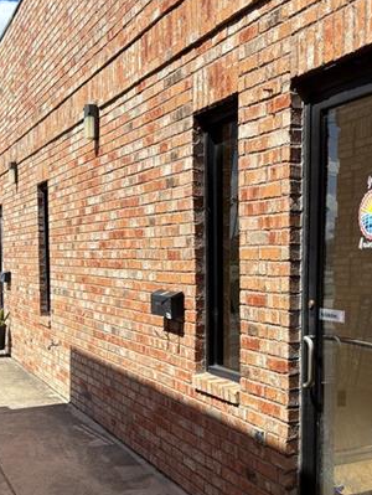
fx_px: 715
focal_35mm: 50
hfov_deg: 28.7
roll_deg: -1.4
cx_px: 281
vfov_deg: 37.8
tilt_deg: -5.6
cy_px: 325
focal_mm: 5.96
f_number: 1.6
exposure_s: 1/3413
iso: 50
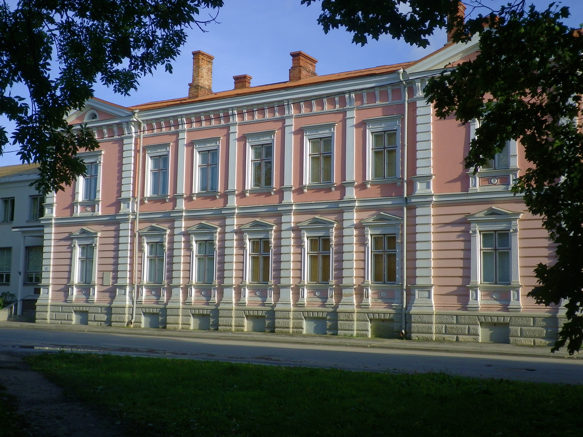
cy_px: 218
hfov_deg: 40.4
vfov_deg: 30.9
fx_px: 792
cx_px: 292
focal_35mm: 47
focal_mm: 8.46
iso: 80
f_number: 4.6
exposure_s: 1/400
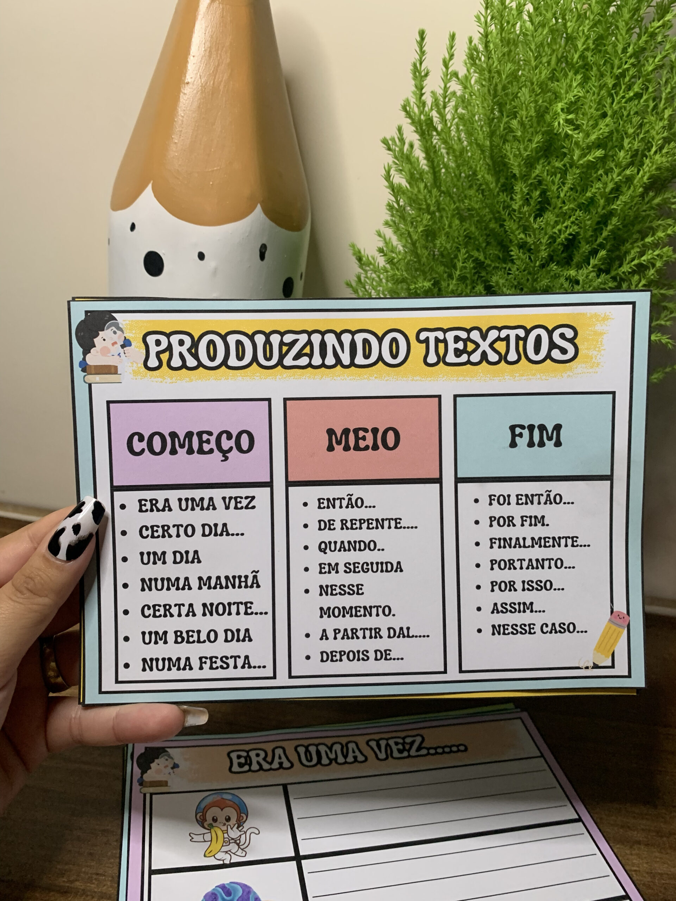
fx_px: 677
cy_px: 450
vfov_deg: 67.3
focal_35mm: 26
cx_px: 338
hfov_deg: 53.1
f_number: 1.8
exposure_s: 1/60
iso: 200
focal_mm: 4.25
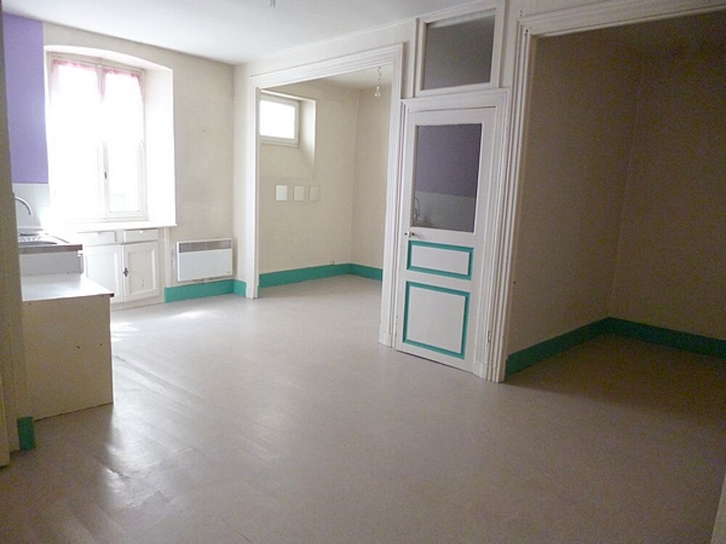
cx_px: 363
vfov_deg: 56.8
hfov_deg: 71.6
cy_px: 272
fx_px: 503
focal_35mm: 24
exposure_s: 1/60
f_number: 2.5
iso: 400
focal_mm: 4.3
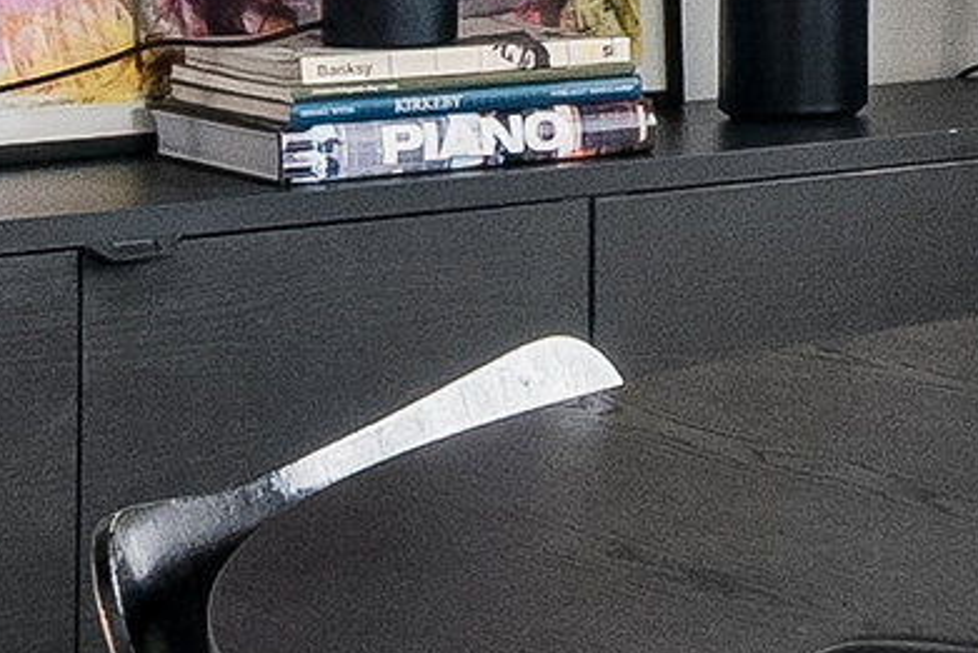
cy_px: -340
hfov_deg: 13.3
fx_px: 3750
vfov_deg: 9.6
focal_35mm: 138
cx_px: 1791
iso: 400
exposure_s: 1/2
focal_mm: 12
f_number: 10
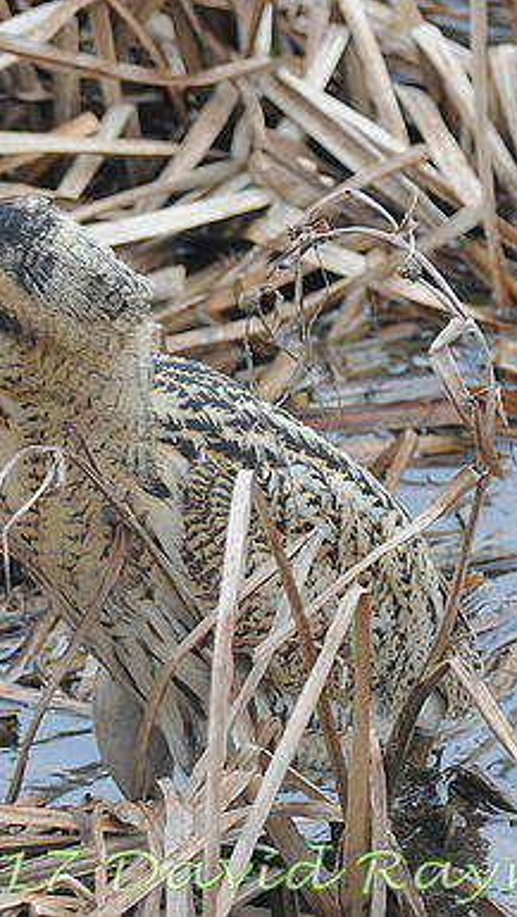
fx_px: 34578
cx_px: -33
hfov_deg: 0.9
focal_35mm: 1421
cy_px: 458
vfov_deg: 1.5
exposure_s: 1/400
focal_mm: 600
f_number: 5.6
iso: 560
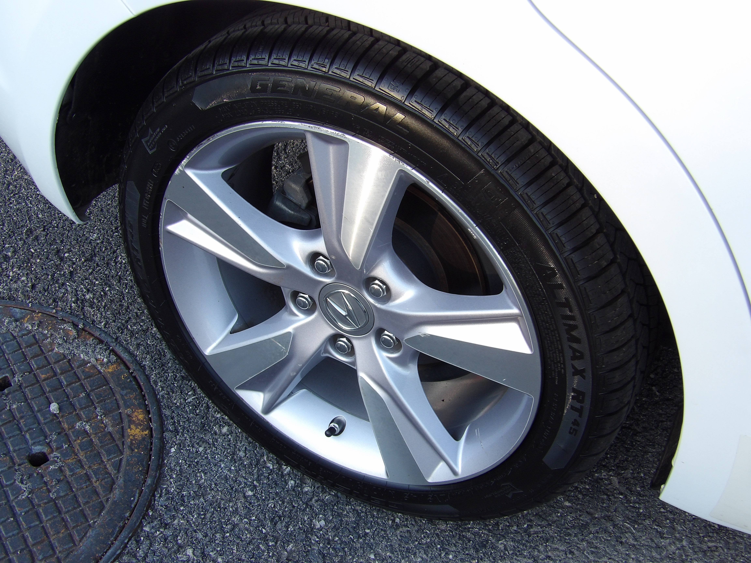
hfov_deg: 41.2
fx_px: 998
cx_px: 376
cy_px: 282
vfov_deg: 31.5
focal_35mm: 46
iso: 100
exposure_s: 1/79
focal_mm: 8.2
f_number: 3.8
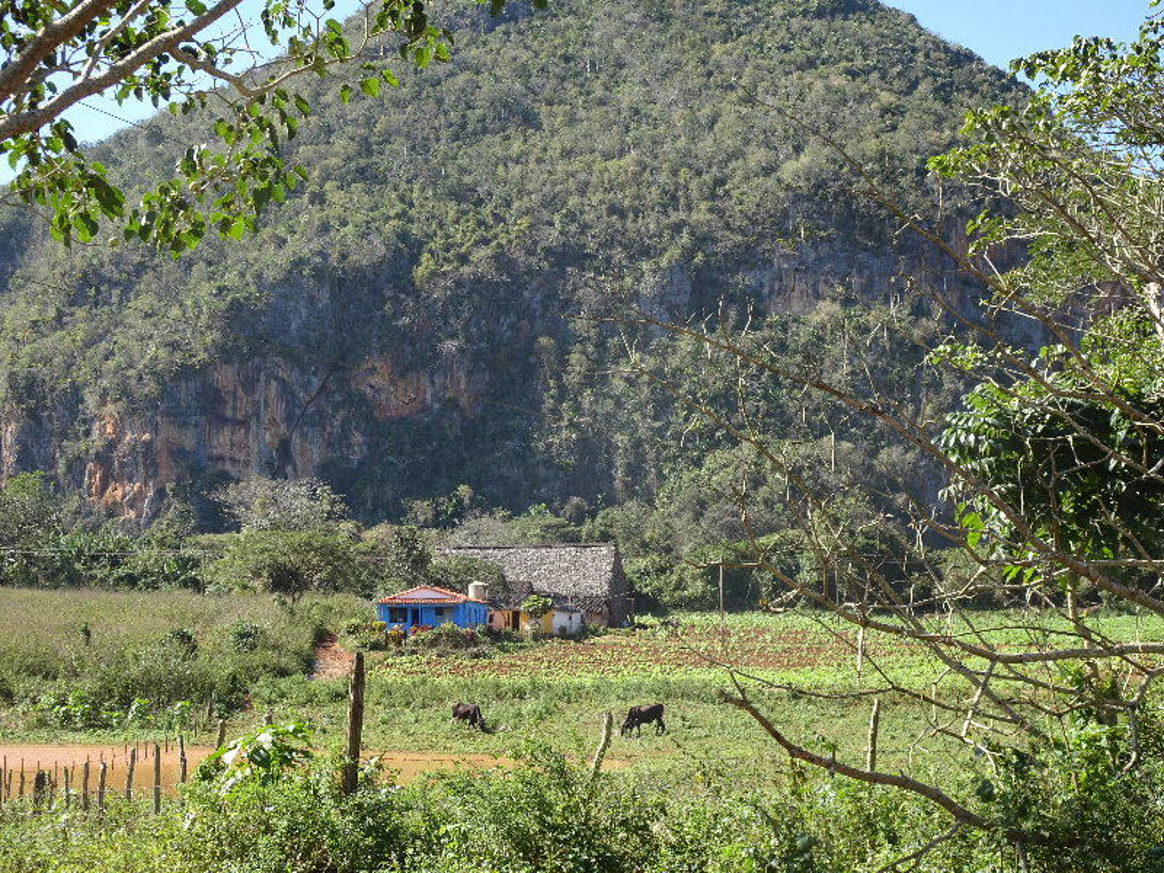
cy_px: 436
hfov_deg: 32.2
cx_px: 582
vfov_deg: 24.4
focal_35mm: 60
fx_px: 2018
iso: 80
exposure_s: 1/200
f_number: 4.5
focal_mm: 10.23
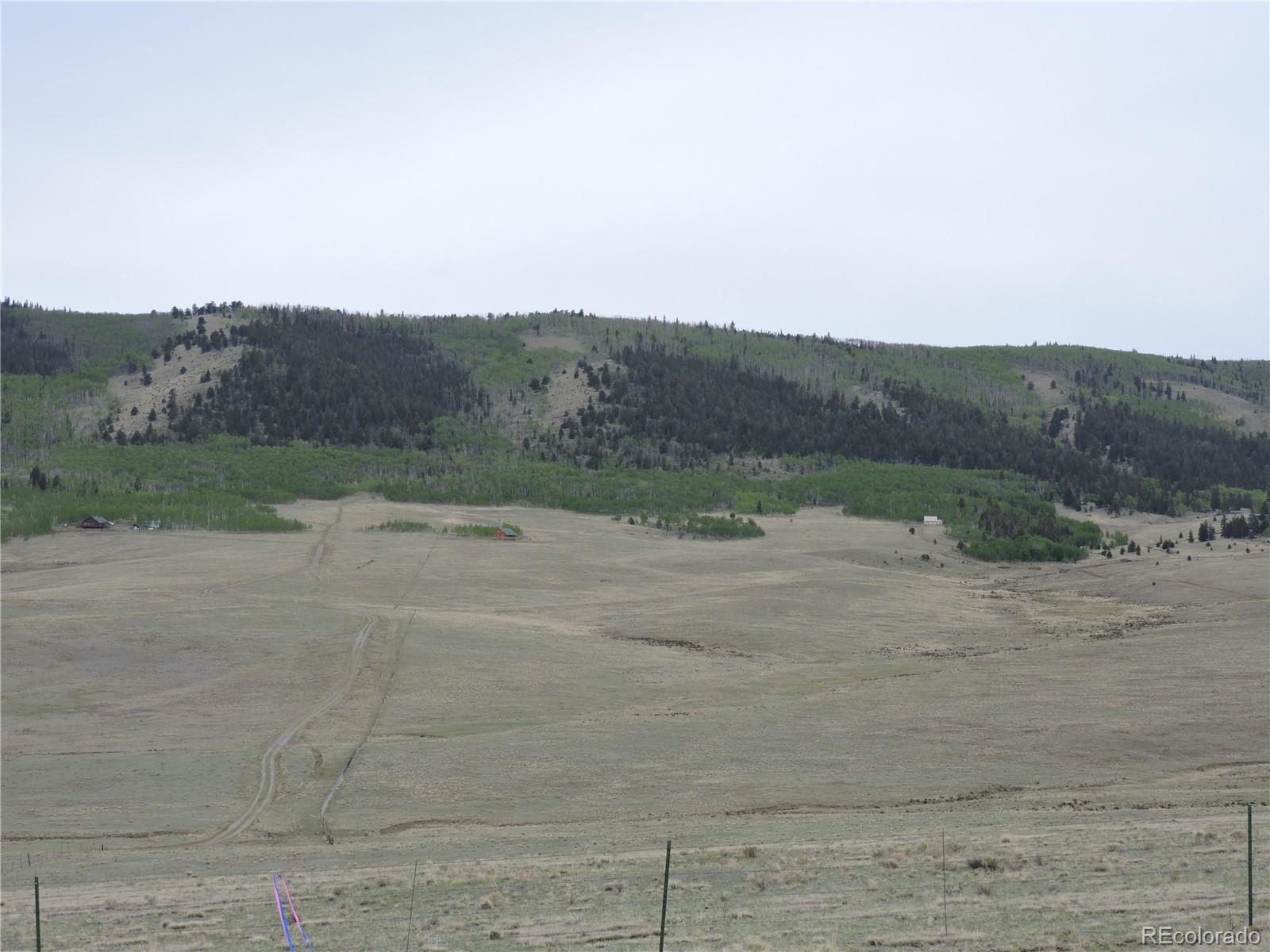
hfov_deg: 27.8
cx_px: 635
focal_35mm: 70
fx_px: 2568
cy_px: 476
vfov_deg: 21.0
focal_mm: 12.5
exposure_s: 1/250
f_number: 3.9
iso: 100
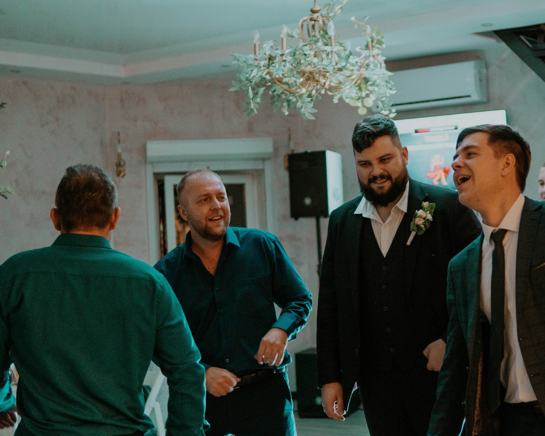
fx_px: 1016
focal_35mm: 63
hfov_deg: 29.7
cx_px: 383
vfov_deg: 24.2
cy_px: 218
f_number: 1.4
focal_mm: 30
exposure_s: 1/125
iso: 640
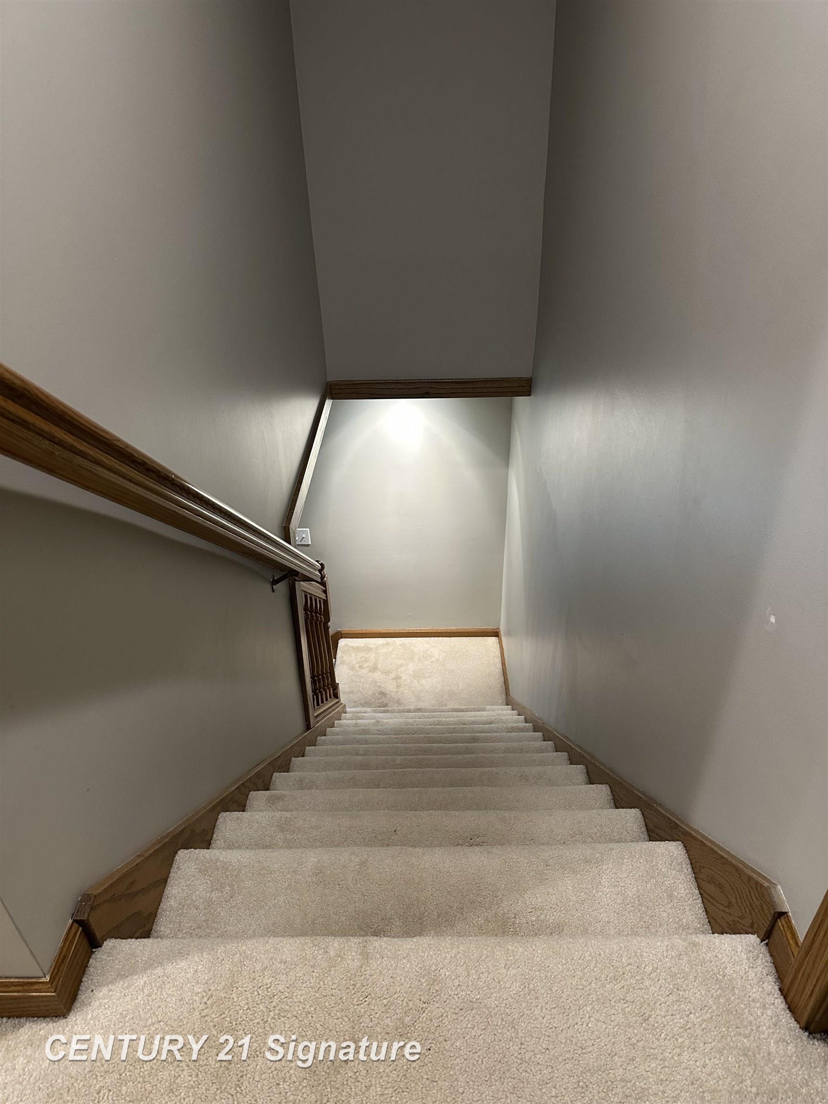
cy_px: 552
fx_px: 765
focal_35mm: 24
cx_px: 414
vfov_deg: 71.6
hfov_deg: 56.8
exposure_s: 1/60
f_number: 1.78
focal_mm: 6.86
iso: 400
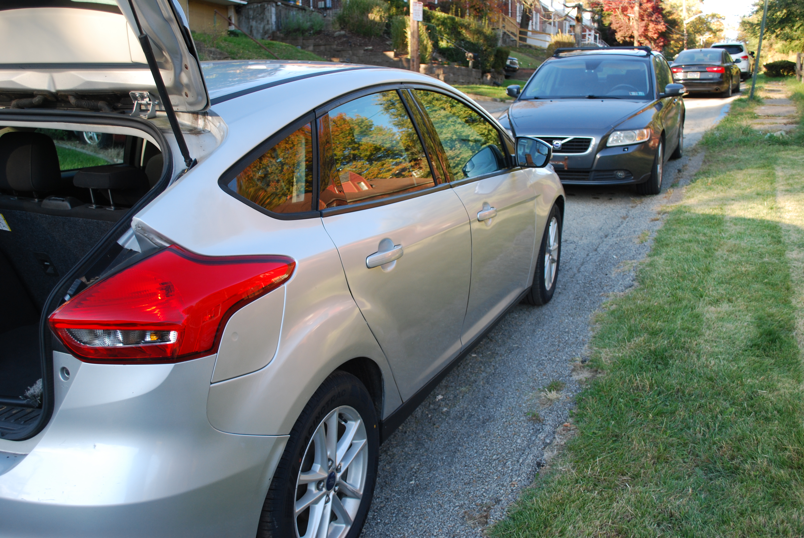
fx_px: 738
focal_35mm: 33
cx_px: 402
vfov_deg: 40.1
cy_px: 269
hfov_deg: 57.2
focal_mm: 22
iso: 200
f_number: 5
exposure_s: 1/100
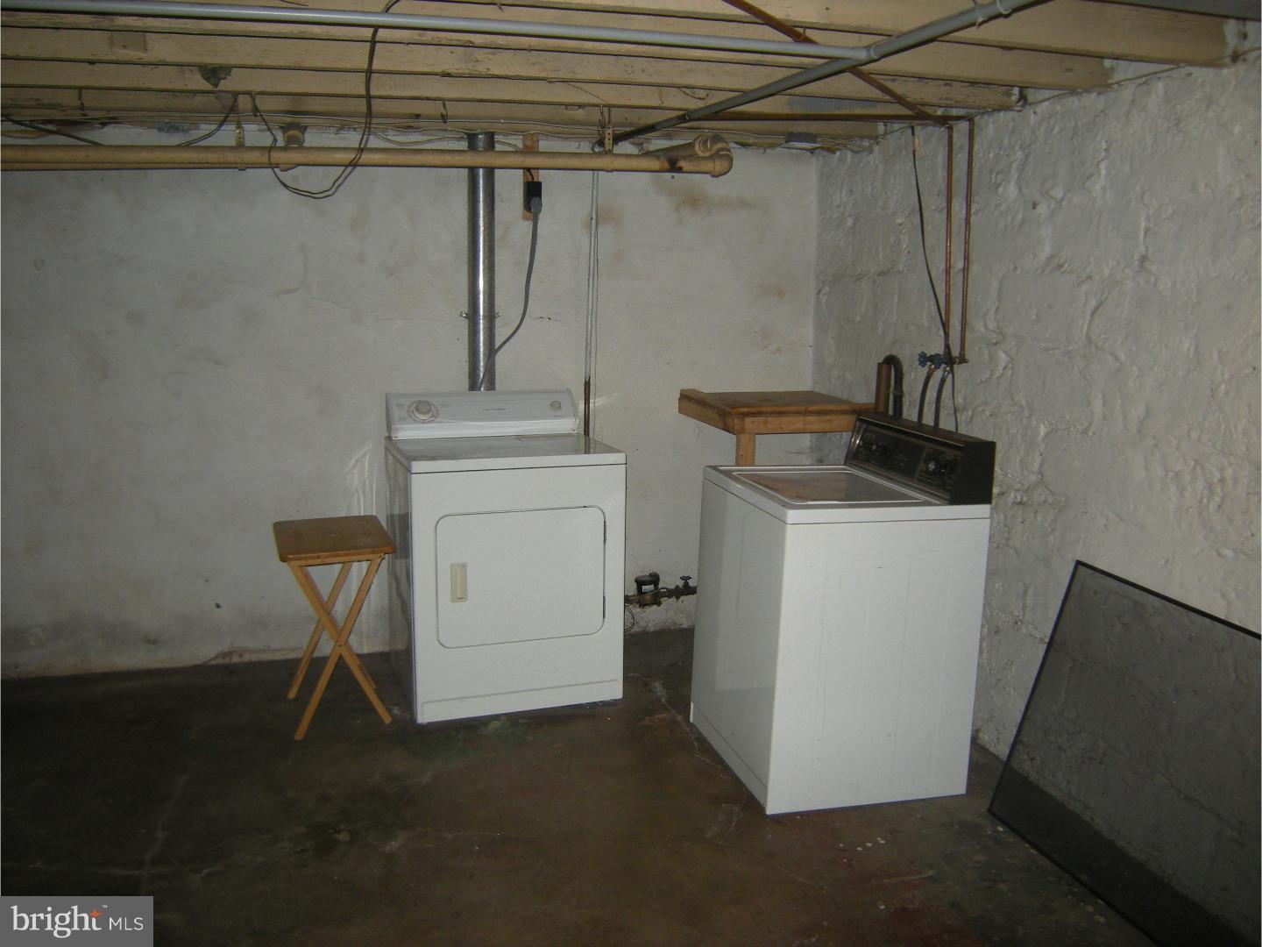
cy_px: 474
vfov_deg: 49.7
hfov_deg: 63.4
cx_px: 631
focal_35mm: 28
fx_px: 1021
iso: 120
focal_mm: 4.7
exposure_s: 1/60
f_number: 2.8
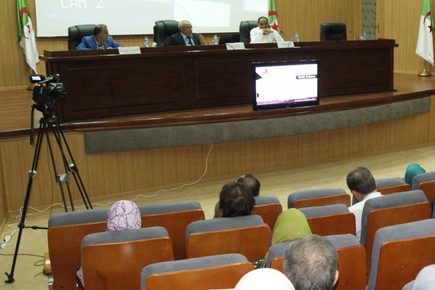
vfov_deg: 25.4
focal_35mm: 53
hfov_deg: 35.1
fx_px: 640
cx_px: 403
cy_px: 179
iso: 800
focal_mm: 18
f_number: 5.6
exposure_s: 1/4
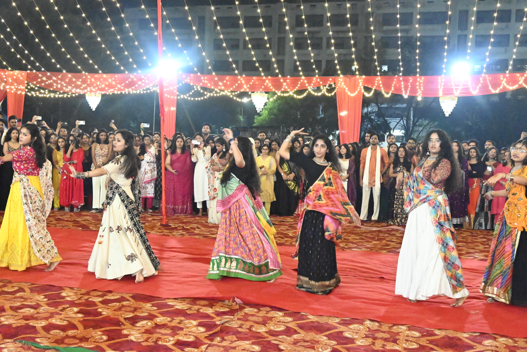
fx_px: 604
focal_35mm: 41
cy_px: 176
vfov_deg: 32.4
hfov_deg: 47.2
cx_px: 264
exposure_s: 1/125
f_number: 7.1
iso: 25600
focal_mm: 27.5
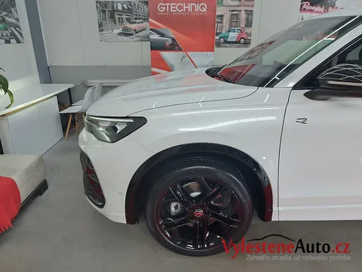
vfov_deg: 56.8
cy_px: 136
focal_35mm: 24
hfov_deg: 71.6
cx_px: 181
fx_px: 251
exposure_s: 1/100
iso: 50
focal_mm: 5.23
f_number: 1.8
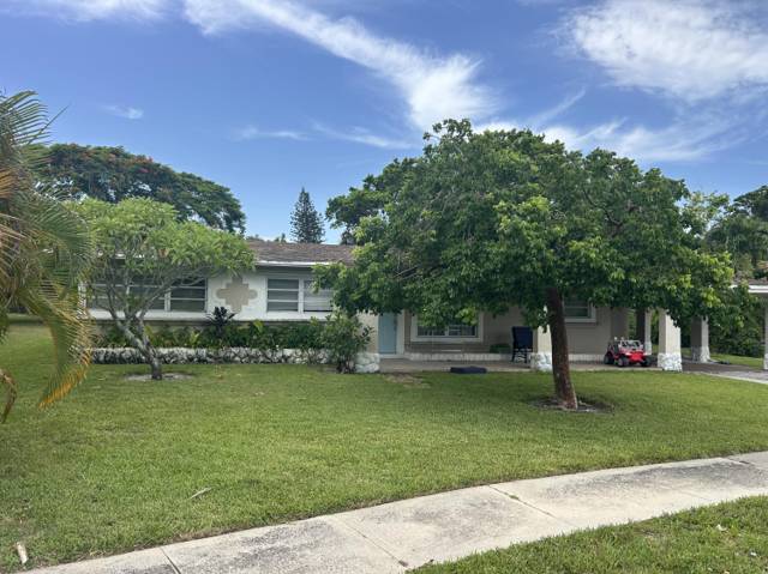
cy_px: 287
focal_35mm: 26
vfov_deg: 53.0
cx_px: 384
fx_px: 576
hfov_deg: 67.3
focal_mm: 5.7
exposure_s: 1/2457
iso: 50
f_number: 1.5
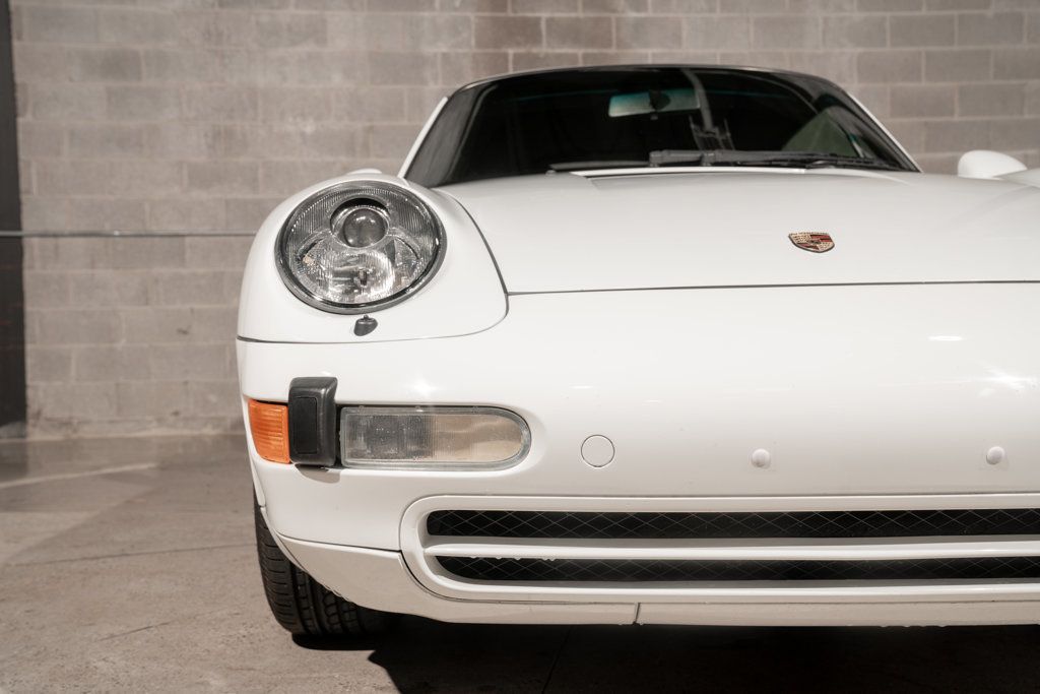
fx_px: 1156
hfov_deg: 48.5
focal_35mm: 40
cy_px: 347
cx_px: 520
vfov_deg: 33.4
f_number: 6.3
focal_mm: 40
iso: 200
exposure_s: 1/60
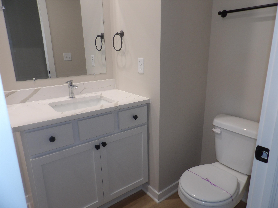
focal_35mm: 24
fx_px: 193
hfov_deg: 71.6
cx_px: 139
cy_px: 104
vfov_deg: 56.8
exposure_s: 1/33
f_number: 2.8
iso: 160
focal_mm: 4.3
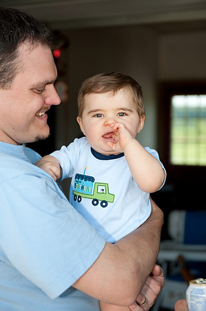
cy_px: 156
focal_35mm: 70
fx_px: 602
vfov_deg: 28.9
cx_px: 103
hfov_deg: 19.4
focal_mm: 70
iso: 400
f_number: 4
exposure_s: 1/1250
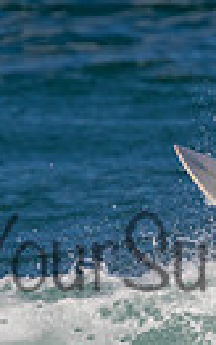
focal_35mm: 3613
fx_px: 33993
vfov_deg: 0.6
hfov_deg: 0.4
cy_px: 230
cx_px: 240
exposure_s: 1/2000
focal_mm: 800
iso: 720
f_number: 11
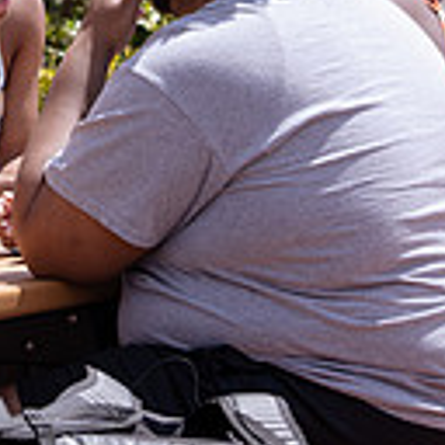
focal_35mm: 365
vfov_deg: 4.8
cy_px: -75
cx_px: -111
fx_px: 5309
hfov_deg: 4.8
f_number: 6.3
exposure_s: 1/400
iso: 160
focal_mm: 95
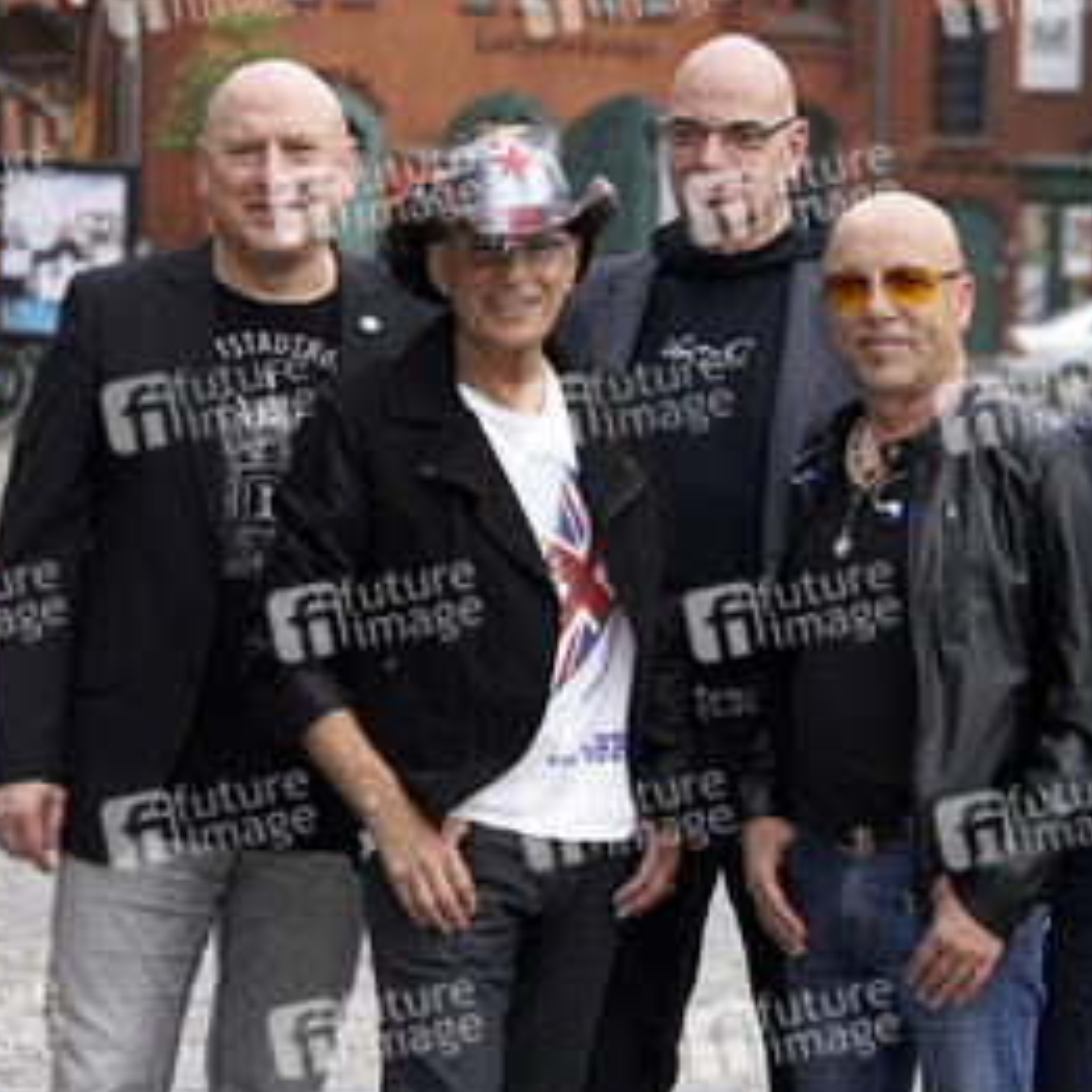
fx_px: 5782
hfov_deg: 10.8
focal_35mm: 162
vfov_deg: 10.8
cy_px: 508
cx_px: 681
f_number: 5.6
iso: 100
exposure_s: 1/250
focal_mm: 111
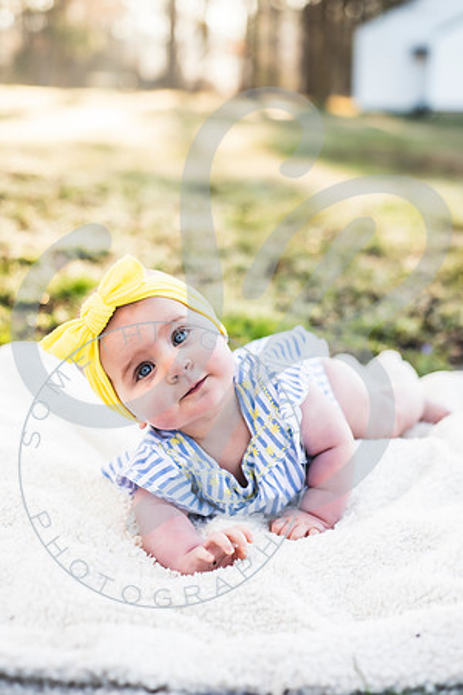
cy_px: 348
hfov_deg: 27.0
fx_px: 965
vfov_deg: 39.6
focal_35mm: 50
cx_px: 232
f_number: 2.8
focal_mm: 50
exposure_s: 1/320
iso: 100
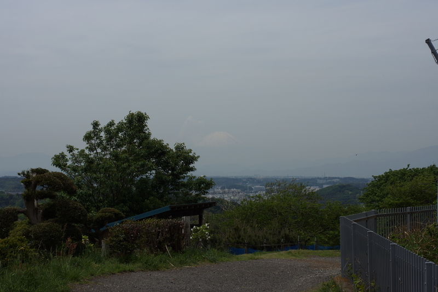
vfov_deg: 18.2
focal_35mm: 75
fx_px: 912
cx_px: 219
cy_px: 146
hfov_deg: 27.0
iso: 100
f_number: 8
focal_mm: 50
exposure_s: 1/800
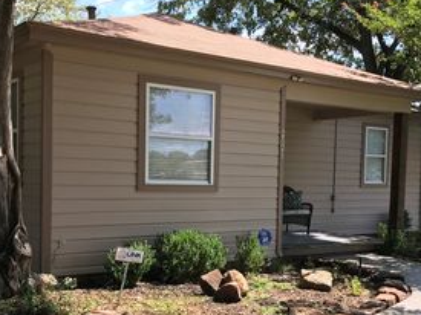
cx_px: 253
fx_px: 620
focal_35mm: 51
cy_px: 215
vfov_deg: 28.3
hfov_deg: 37.4
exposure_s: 1/630
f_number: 1.8
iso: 20
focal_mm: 3.99
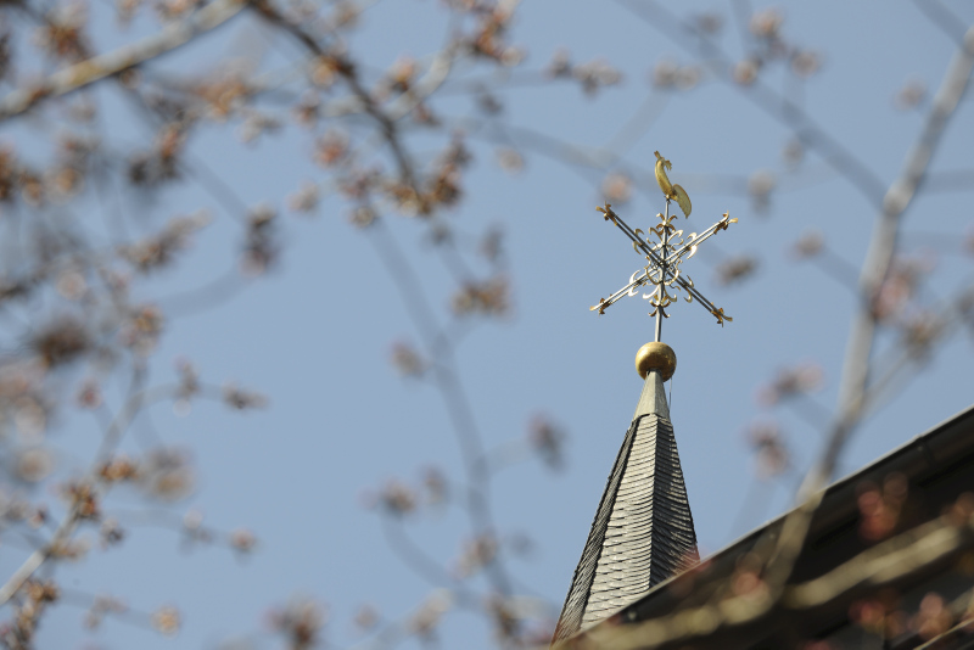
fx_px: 5413
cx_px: 487
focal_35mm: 200
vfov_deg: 6.9
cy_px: 325
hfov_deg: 10.3
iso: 200
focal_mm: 200
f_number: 9
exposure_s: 1/320
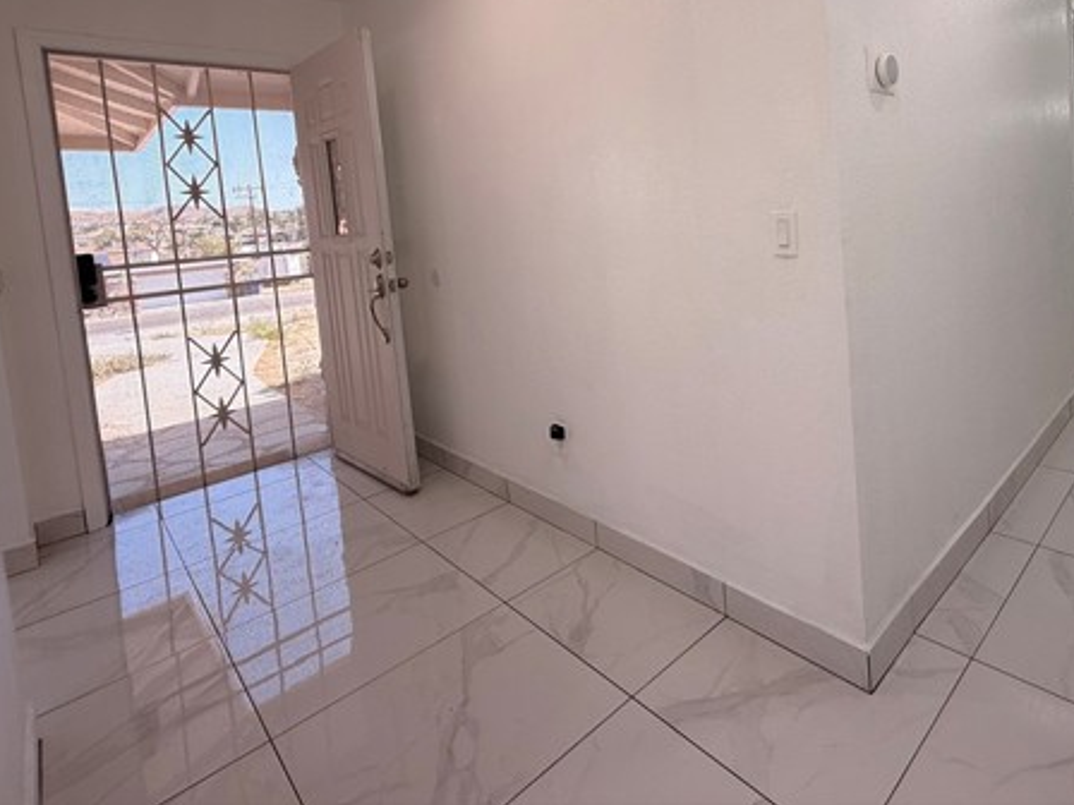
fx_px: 621
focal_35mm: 20
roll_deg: +4.3
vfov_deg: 63.3
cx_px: 722
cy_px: 235
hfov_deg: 78.9
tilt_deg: -2.4
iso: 40
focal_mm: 2.22
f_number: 2.2
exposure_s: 1/102
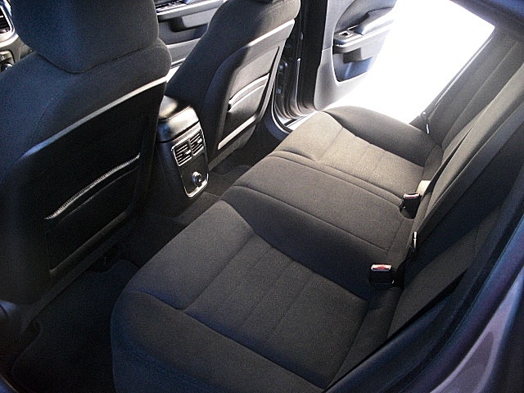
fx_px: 545
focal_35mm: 36
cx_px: 262
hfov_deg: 51.4
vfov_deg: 39.7
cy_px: 196
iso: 800
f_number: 2.8
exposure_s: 1/100
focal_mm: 6.3
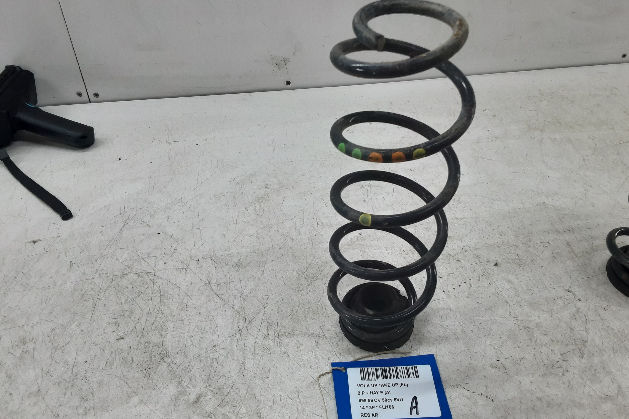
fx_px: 507
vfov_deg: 45.0
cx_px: 319
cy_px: 202
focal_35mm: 29
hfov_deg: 63.7
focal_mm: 2.91
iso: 50
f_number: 1.9
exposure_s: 1/50
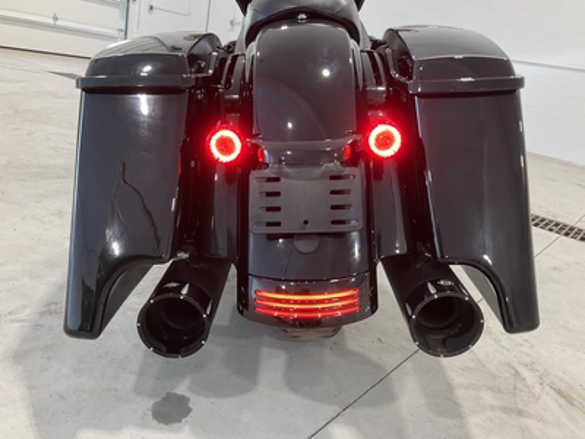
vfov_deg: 48.2
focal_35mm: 29
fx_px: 490
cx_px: 292
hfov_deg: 61.7
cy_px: 220
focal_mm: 3
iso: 80
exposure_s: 1/51
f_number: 1.8
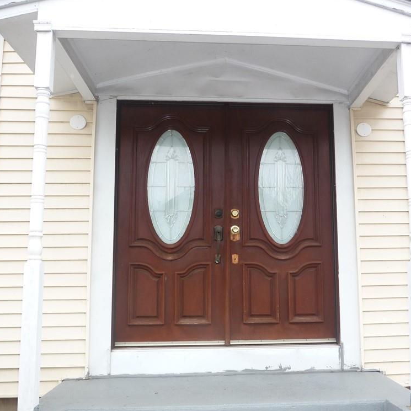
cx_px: 242
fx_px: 457
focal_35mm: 34
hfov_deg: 48.2
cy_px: 209
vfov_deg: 48.4
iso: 125
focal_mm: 4.7
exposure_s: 1/30
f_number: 3.3
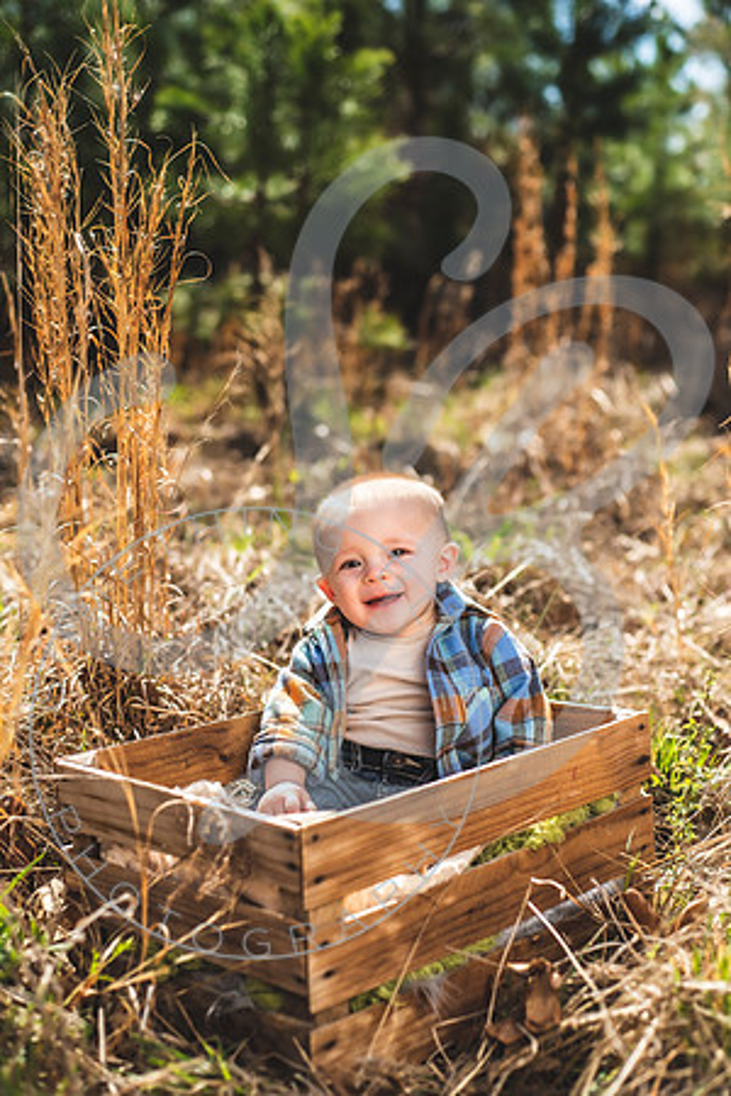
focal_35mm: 50
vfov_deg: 39.6
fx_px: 1523
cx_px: 366
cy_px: 548
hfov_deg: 27.0
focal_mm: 50
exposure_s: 1/2000
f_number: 2.8
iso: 100
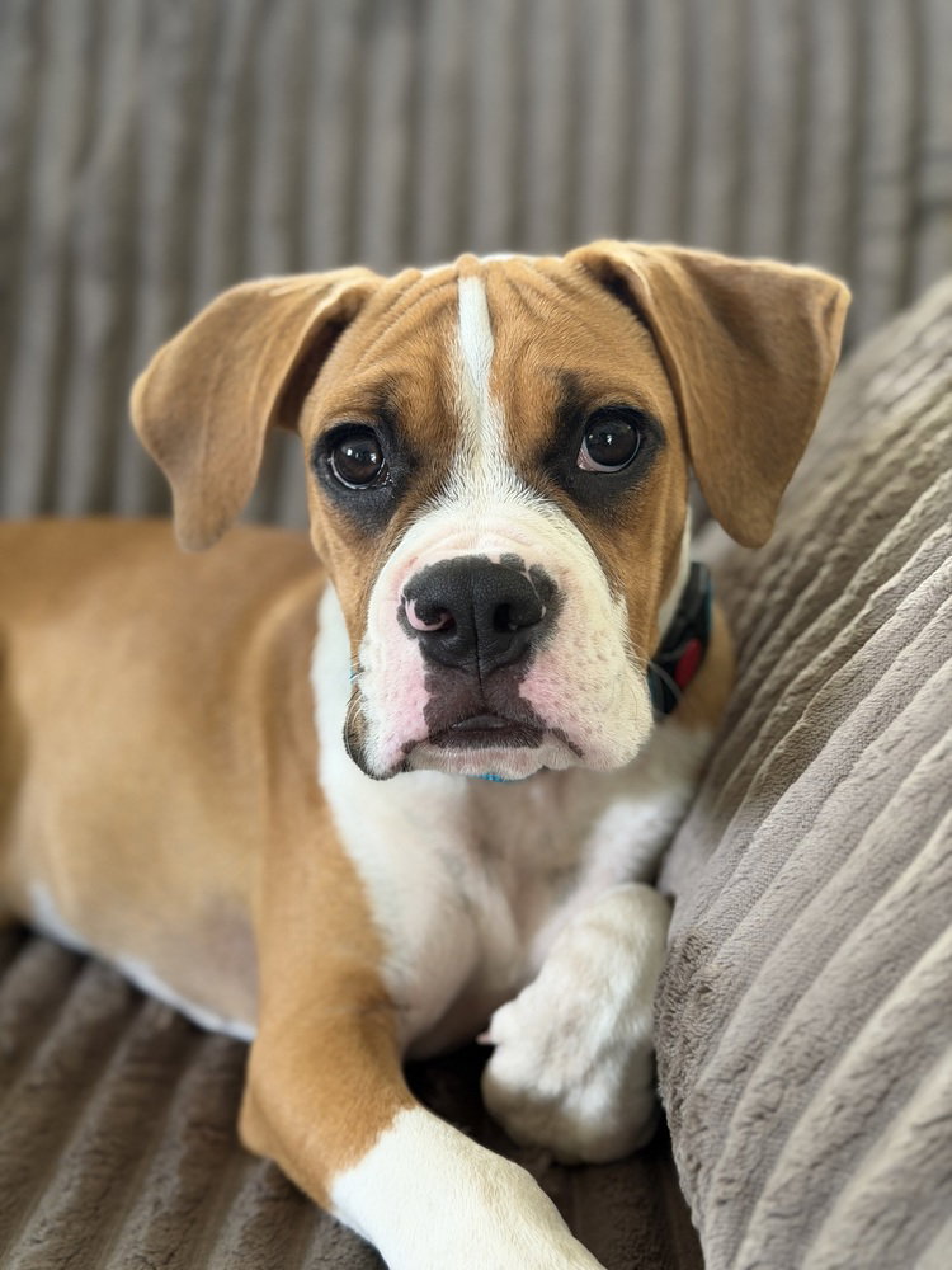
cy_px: 635
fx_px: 1760
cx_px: 476
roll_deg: -0.9
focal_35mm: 48
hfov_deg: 30.3
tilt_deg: -14.0
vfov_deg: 39.7
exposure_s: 1/60
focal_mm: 6.76
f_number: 1.78
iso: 250
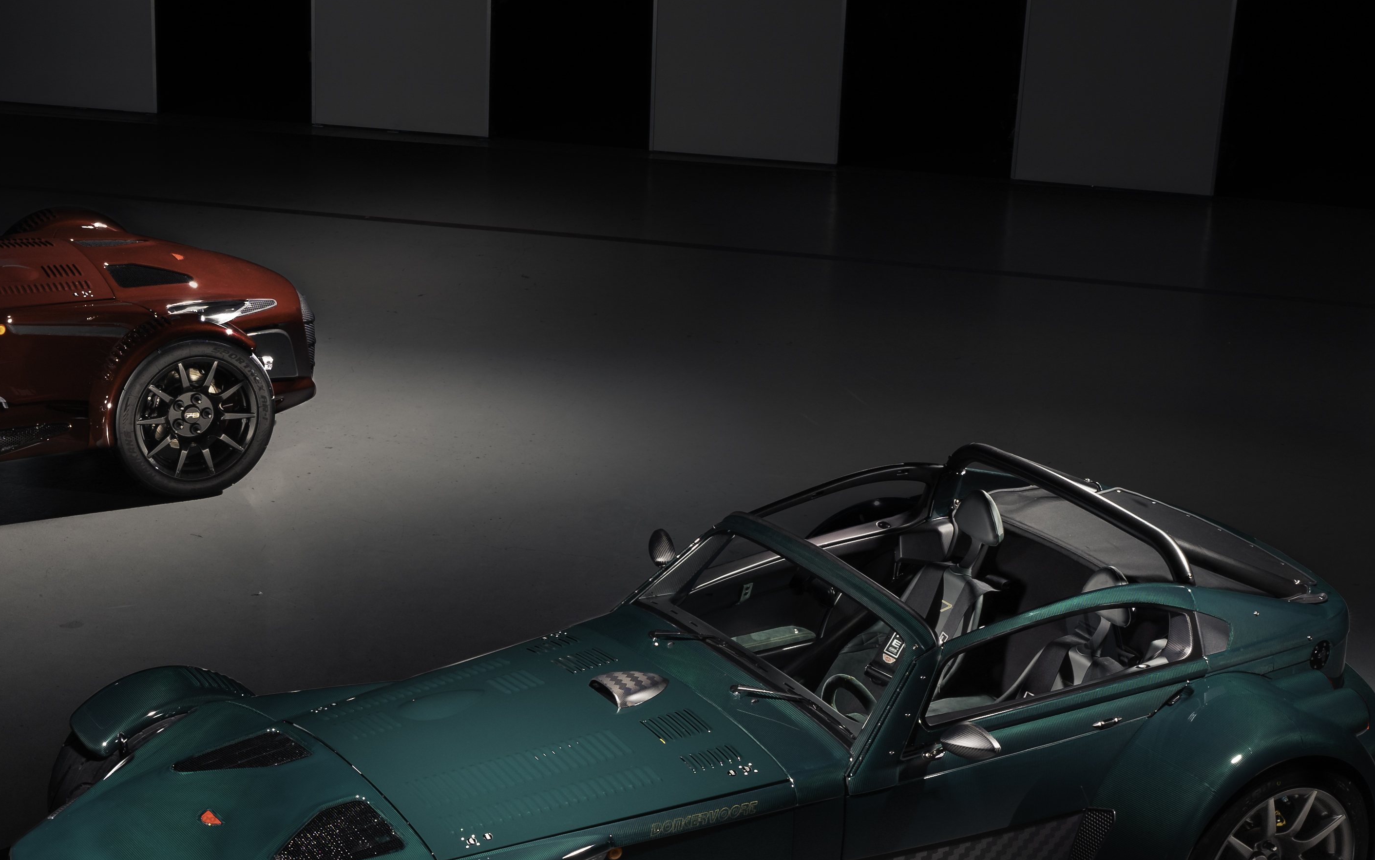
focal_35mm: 78
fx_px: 2923
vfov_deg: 16.7
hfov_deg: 26.1
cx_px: 313
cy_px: 629
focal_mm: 36
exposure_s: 8
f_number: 14
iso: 160
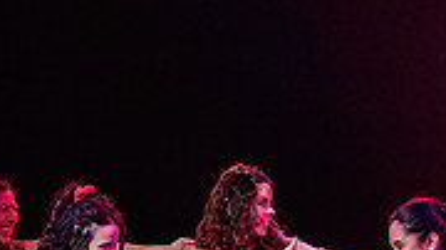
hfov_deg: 5.7
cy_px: 143
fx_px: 4444
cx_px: 442
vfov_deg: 3.2
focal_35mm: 376
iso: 1600
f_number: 2.8
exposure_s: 1/200
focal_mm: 100
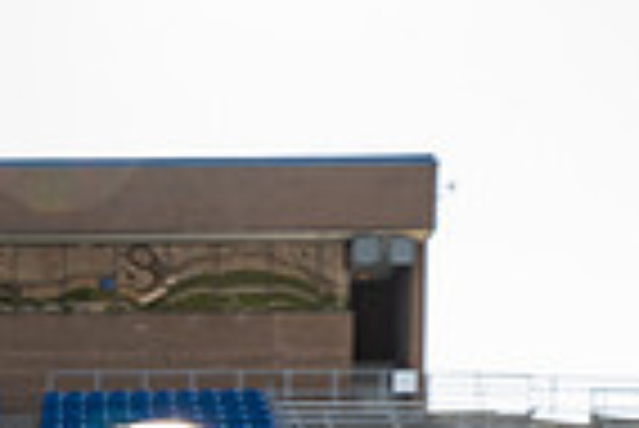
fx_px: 2026
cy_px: 969
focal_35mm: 114
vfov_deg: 10.6
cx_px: 14
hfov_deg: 17.5
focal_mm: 36
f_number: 10
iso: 320
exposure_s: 1/250
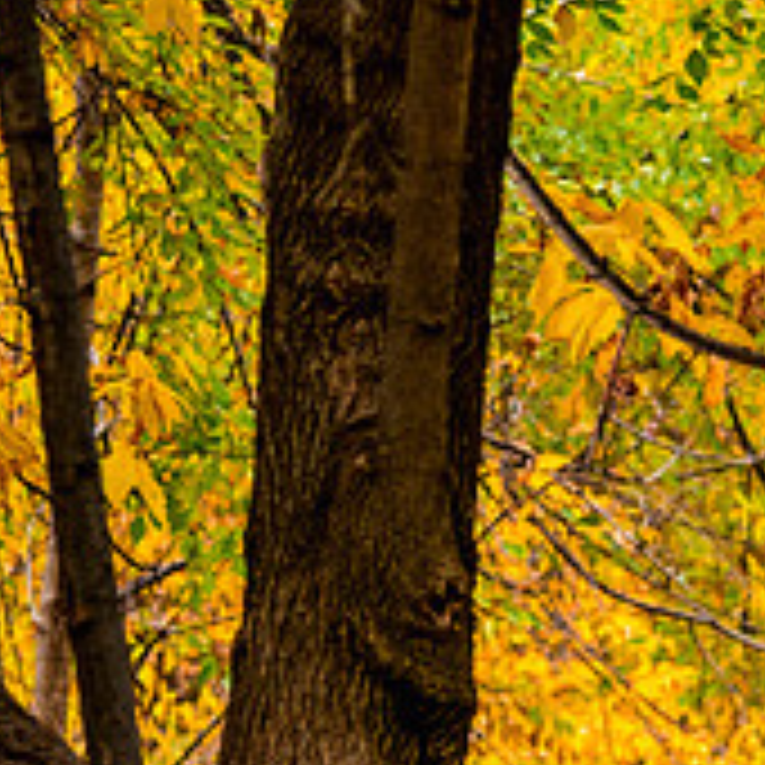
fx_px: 6501
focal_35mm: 260
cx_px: 712
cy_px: 528
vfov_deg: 6.7
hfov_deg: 6.7
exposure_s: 1/80
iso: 640
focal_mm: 66
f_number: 4
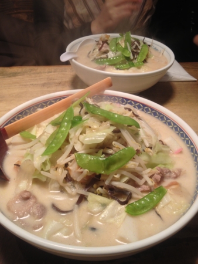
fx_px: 267
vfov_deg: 52.6
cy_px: 132
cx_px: 99
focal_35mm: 35
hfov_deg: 40.7
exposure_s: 1/24
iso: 50
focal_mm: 4.28
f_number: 2.4
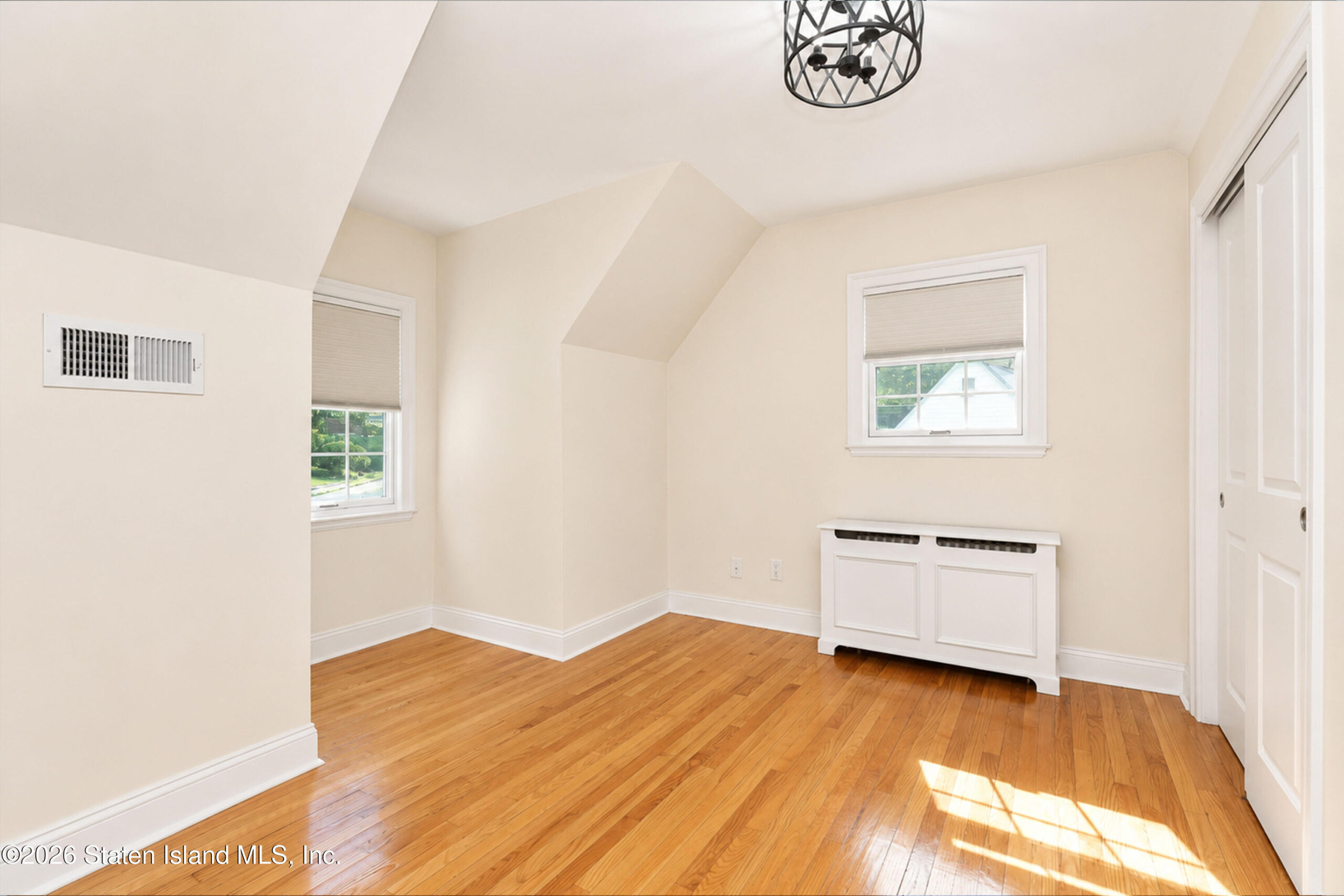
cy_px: 448
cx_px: 672
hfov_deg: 96.7
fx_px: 597
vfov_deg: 73.8
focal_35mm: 16
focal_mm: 16
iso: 64
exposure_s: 1/50
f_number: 5
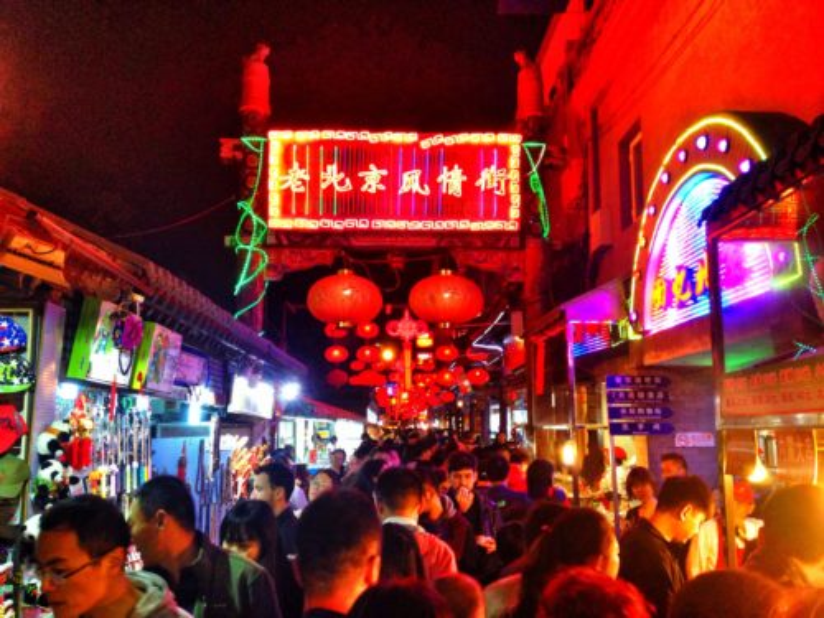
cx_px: 412
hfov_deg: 52.6
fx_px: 833
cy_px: 309
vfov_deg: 40.7
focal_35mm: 35
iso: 125
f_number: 2.4
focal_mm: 4.28
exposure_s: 1/20
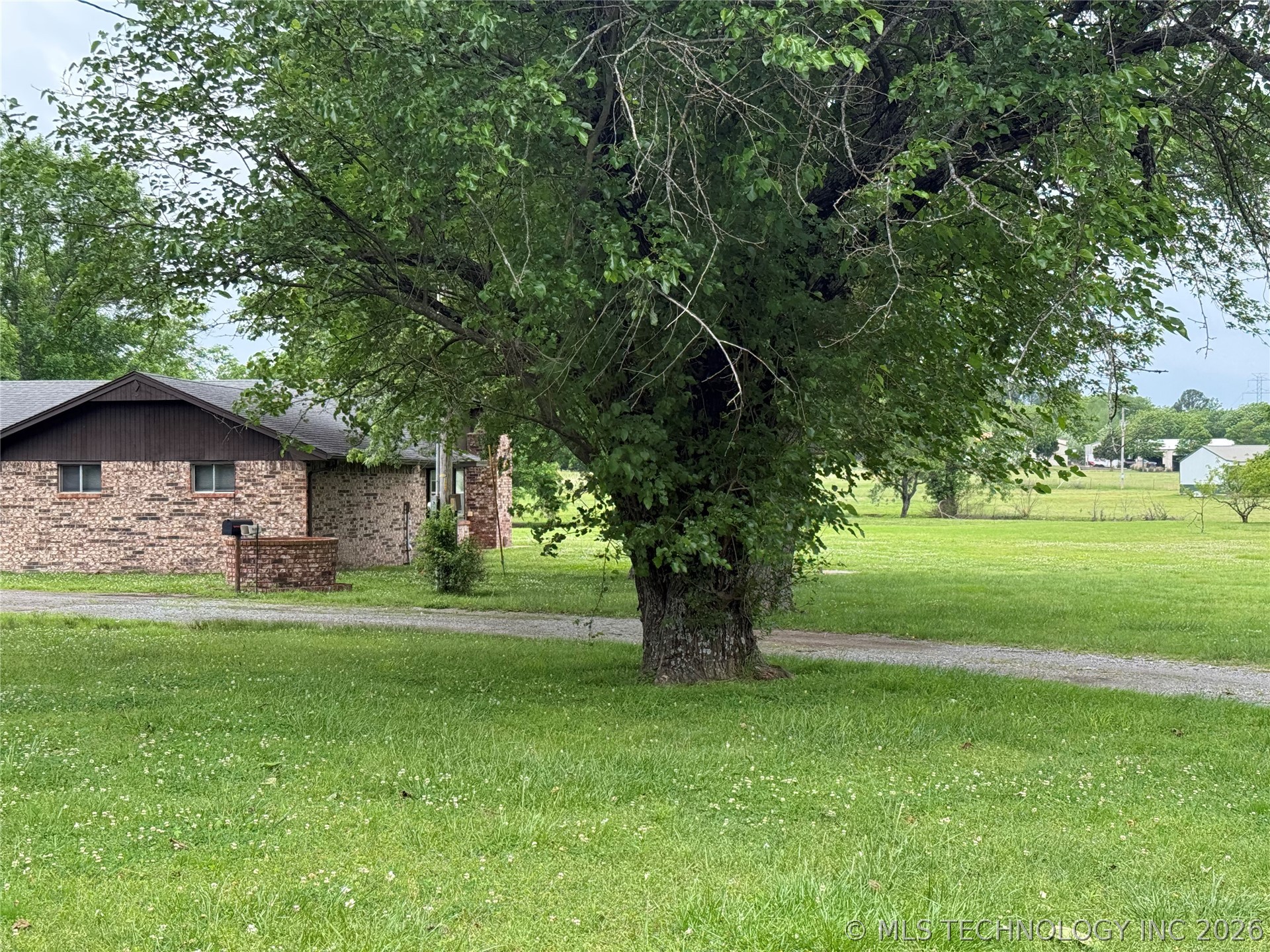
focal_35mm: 48
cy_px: 476
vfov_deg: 30.3
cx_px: 635
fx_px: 1761
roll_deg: +0.2
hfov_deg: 39.7
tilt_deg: -0.1
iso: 100
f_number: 1.78
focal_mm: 6.76
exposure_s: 1/917
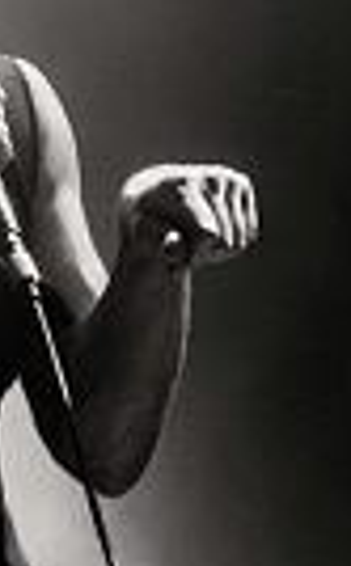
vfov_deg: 9.1
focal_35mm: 231
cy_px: 192
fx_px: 3559
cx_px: -211
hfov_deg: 5.6
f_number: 2.8
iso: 1000
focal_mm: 42
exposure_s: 1/80
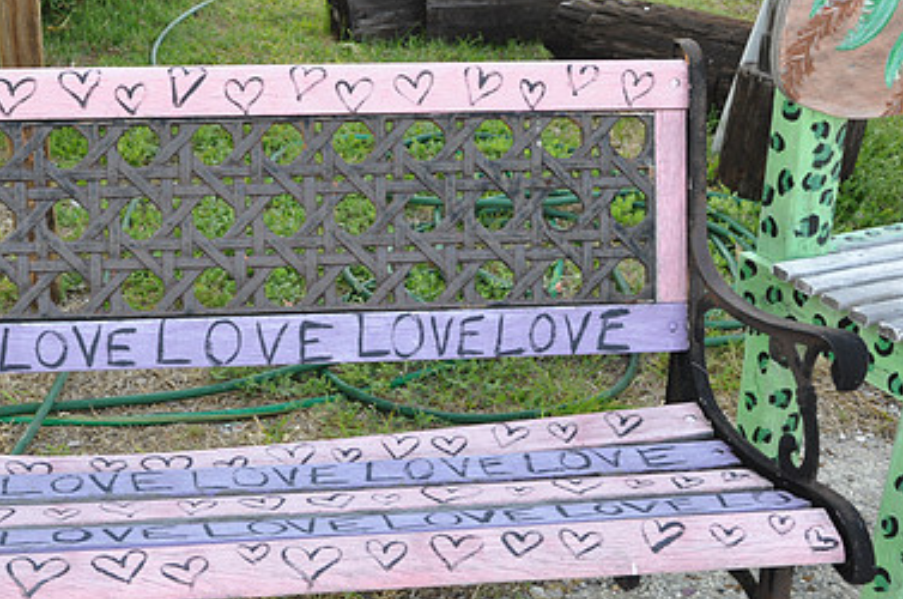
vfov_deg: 22.5
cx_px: 247
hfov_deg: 32.9
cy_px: 296
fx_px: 1502
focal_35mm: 60
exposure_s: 1/50
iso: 200
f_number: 7.1
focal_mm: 26
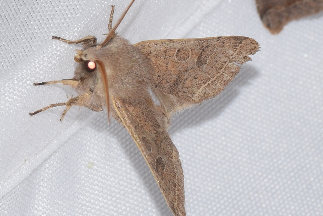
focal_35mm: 210
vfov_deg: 6.6
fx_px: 1886
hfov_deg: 9.8
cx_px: 162
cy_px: 108
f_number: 13
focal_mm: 140
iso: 100
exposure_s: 1/160
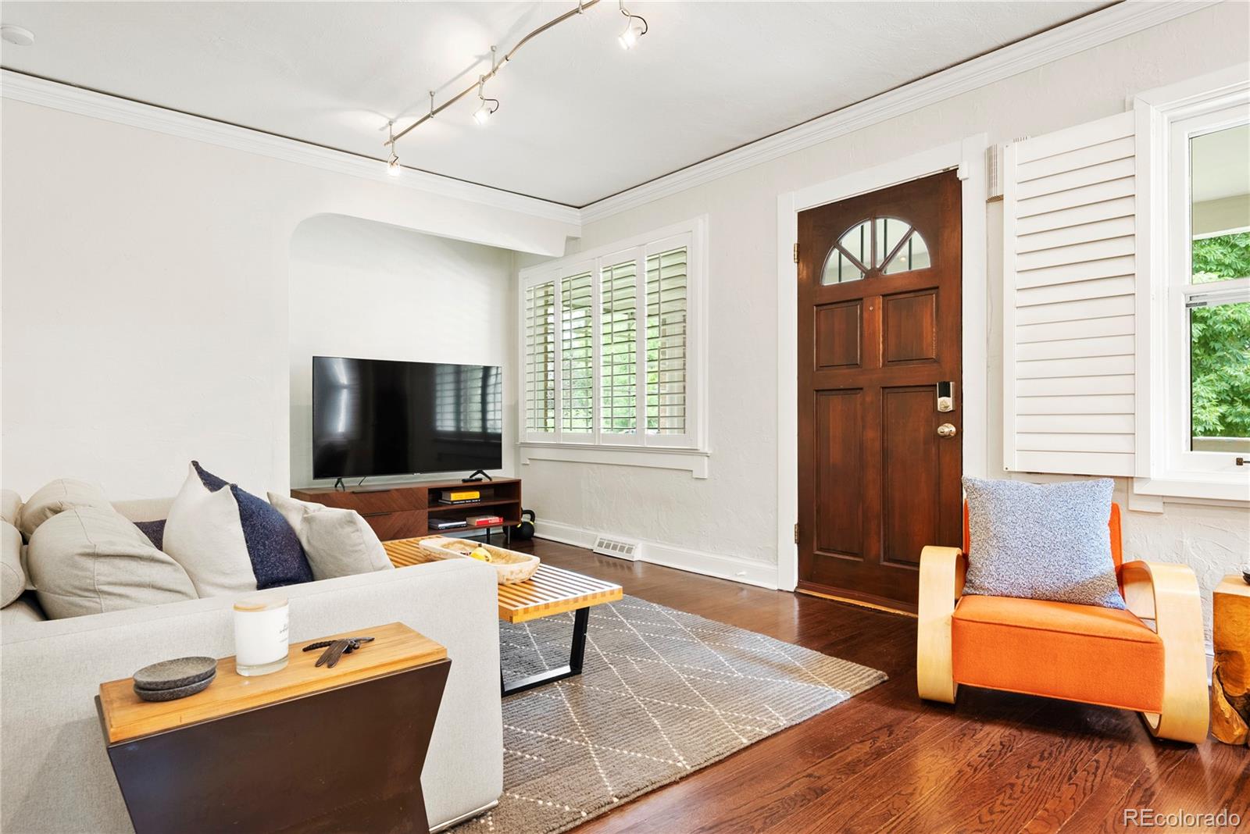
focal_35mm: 20
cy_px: 417
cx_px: 625
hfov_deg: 84.0
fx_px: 695
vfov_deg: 62.0
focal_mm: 20
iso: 640
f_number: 8
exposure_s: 1/1.67
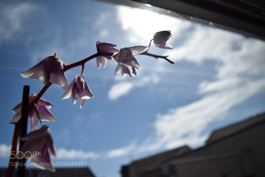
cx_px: 132
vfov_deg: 47.9
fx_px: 199
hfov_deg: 67.4
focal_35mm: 27
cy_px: 88
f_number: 3.5
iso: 100
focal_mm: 18
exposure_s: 1/4000
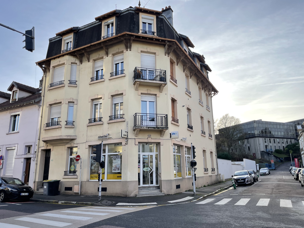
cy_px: 114
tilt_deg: +15.8
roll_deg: +1.2
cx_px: 152
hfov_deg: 67.3
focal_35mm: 26
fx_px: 228
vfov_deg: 53.1
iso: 32
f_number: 1.6
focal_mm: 4.2
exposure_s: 1/1062
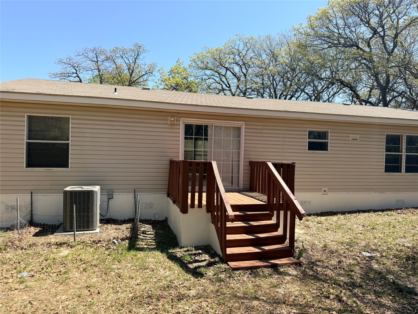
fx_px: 290
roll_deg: -1.5
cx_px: 209
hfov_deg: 71.6
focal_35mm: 24
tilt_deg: +1.0
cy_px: 157
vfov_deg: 56.8
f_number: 1.78
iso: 80
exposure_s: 1/2370
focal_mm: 6.76
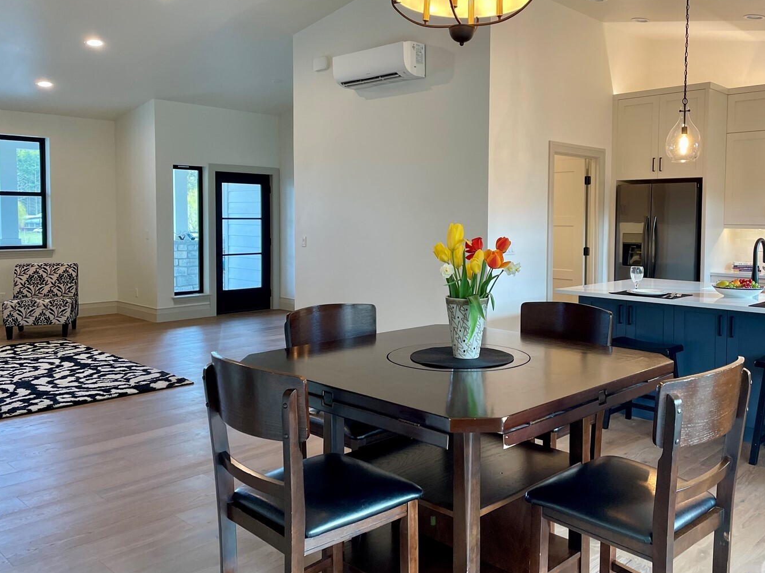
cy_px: 252
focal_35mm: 31
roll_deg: -0.3
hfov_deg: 58.0
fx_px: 685
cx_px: 453
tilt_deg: -3.1
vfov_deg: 45.3
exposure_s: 1/120
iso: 100
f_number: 1.6
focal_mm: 4.2
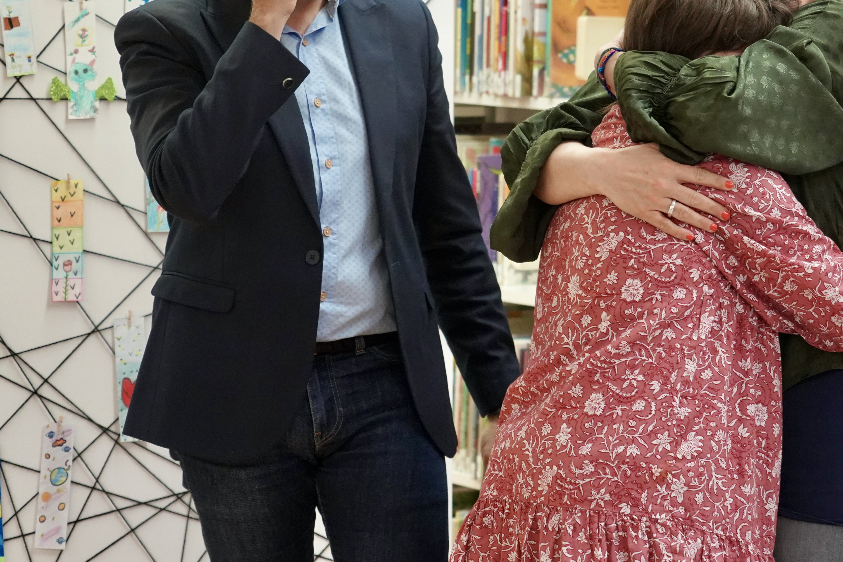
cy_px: 161
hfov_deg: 16.5
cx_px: 553
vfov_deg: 11.0
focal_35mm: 124
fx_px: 2903
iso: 3200
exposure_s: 1/160
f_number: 5.6
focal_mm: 77
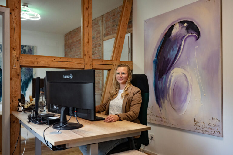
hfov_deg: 58.7
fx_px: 207
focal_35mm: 32
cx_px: 116
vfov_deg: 41.1
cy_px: 78
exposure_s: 1/400
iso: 1600
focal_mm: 32
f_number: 3.5
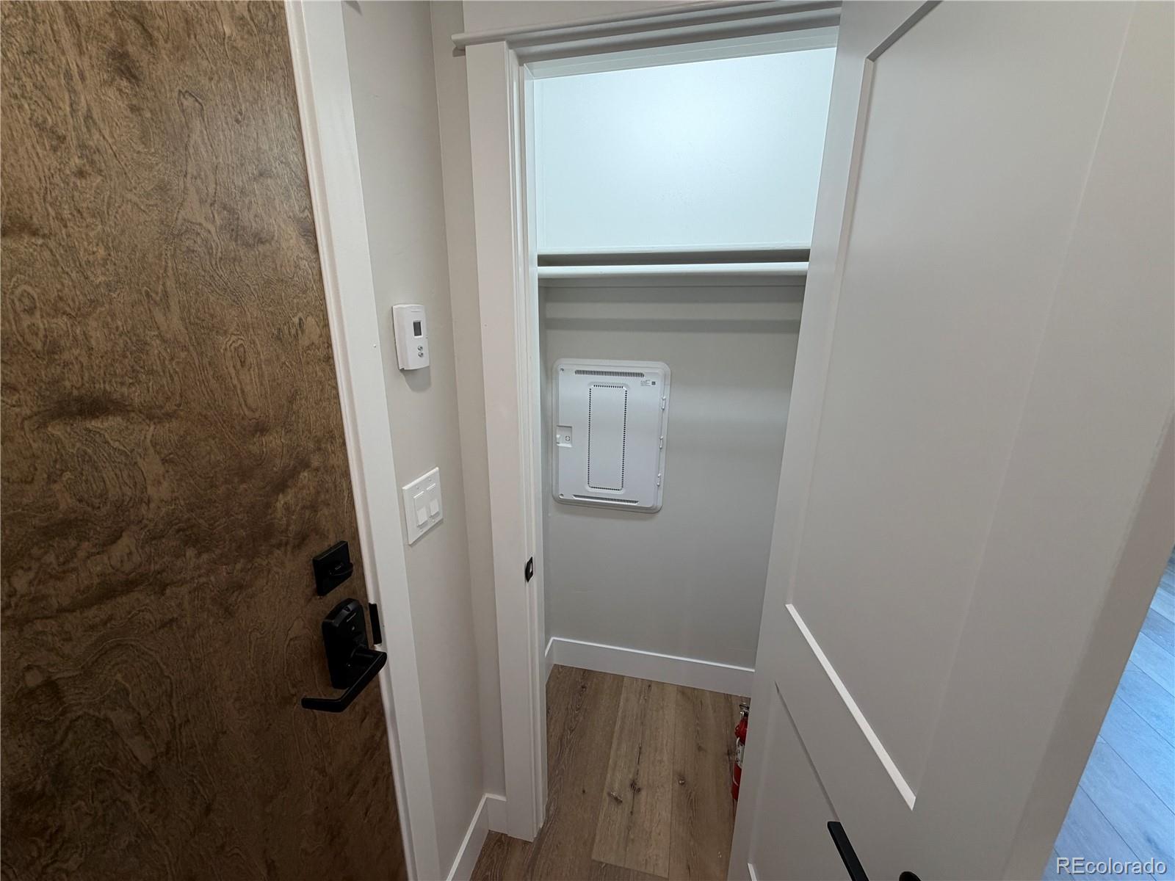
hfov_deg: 102.1
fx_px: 475
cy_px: 440
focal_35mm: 14
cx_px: 588
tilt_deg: -16.2
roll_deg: -0.1
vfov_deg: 85.7
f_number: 2.2
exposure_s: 1/120
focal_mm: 2.22
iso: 200
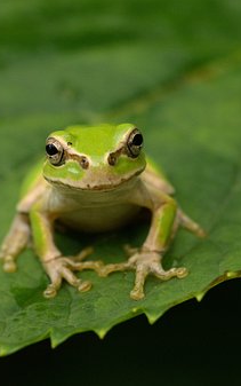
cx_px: 46
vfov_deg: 9.0
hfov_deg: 5.7
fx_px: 2435
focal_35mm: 232
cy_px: 192
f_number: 6.7
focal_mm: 100
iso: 800
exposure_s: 1/20
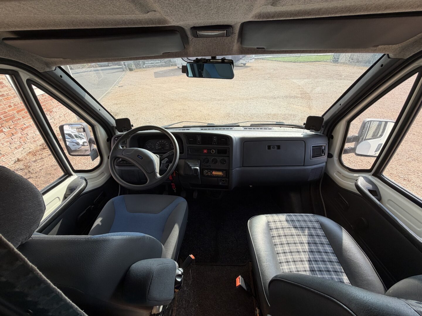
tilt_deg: -32.5
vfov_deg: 85.7
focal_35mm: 14
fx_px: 171
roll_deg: +3.4
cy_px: 158
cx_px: 211
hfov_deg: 102.1
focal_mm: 2.22
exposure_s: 1/506
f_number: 2.2
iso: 40
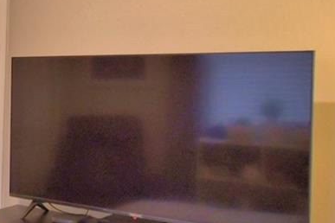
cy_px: 90
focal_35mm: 62
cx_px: -132
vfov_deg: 21.9
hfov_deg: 26.1
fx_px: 577
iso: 500
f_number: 4.5
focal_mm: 10
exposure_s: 1/30
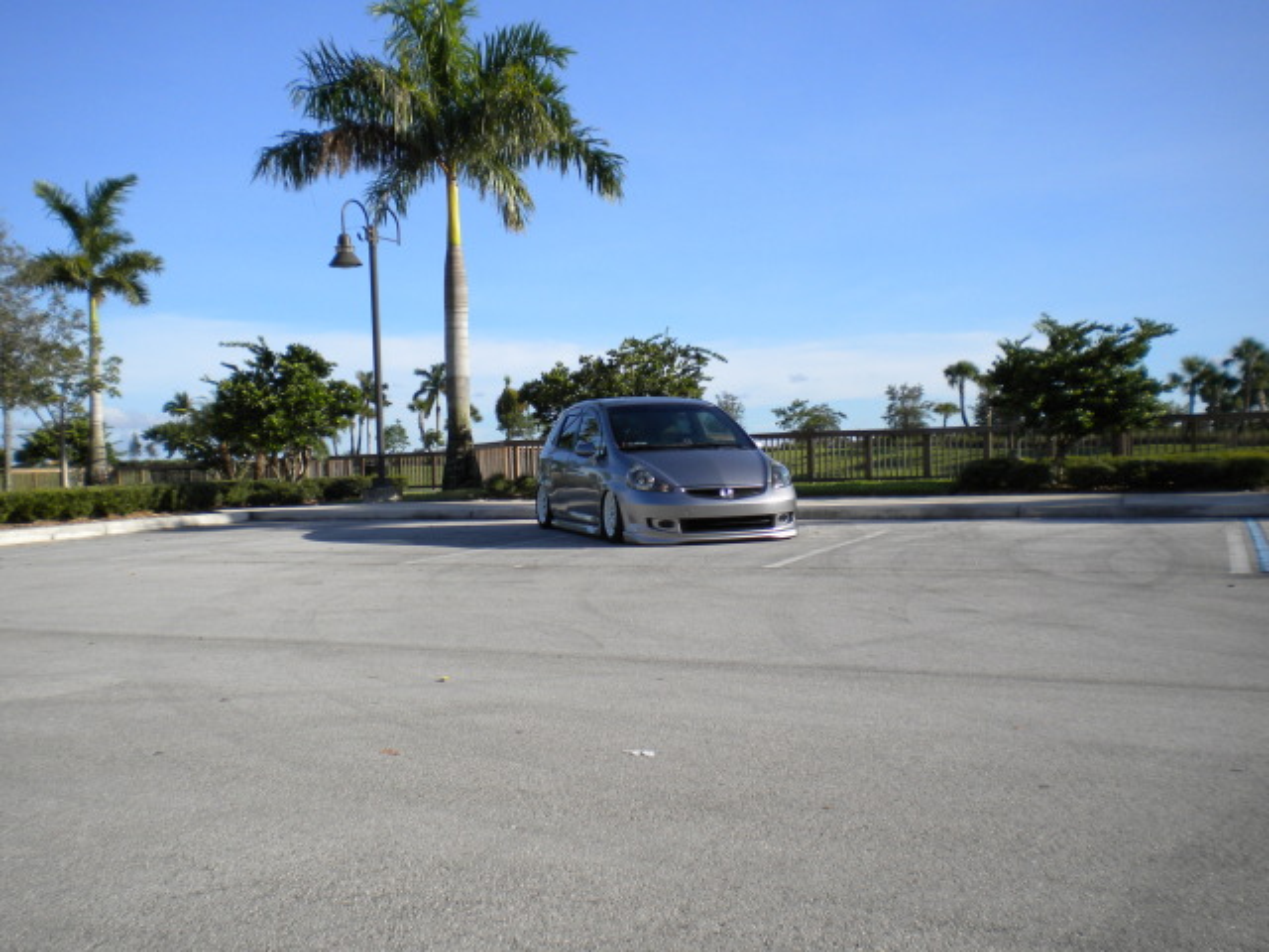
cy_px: 476
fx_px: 1283
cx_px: 634
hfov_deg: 52.6
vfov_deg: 40.7
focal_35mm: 35
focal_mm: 6.3
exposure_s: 1/597
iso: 80
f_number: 4.6
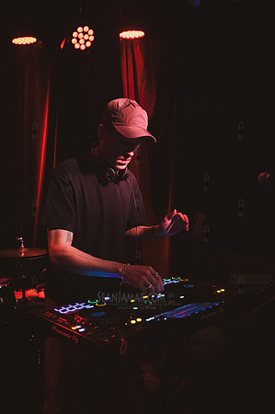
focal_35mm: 35
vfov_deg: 54.5
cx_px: 138
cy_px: 207
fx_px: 402
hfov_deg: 37.8
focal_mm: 35
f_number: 3.5
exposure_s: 1/400
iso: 12800
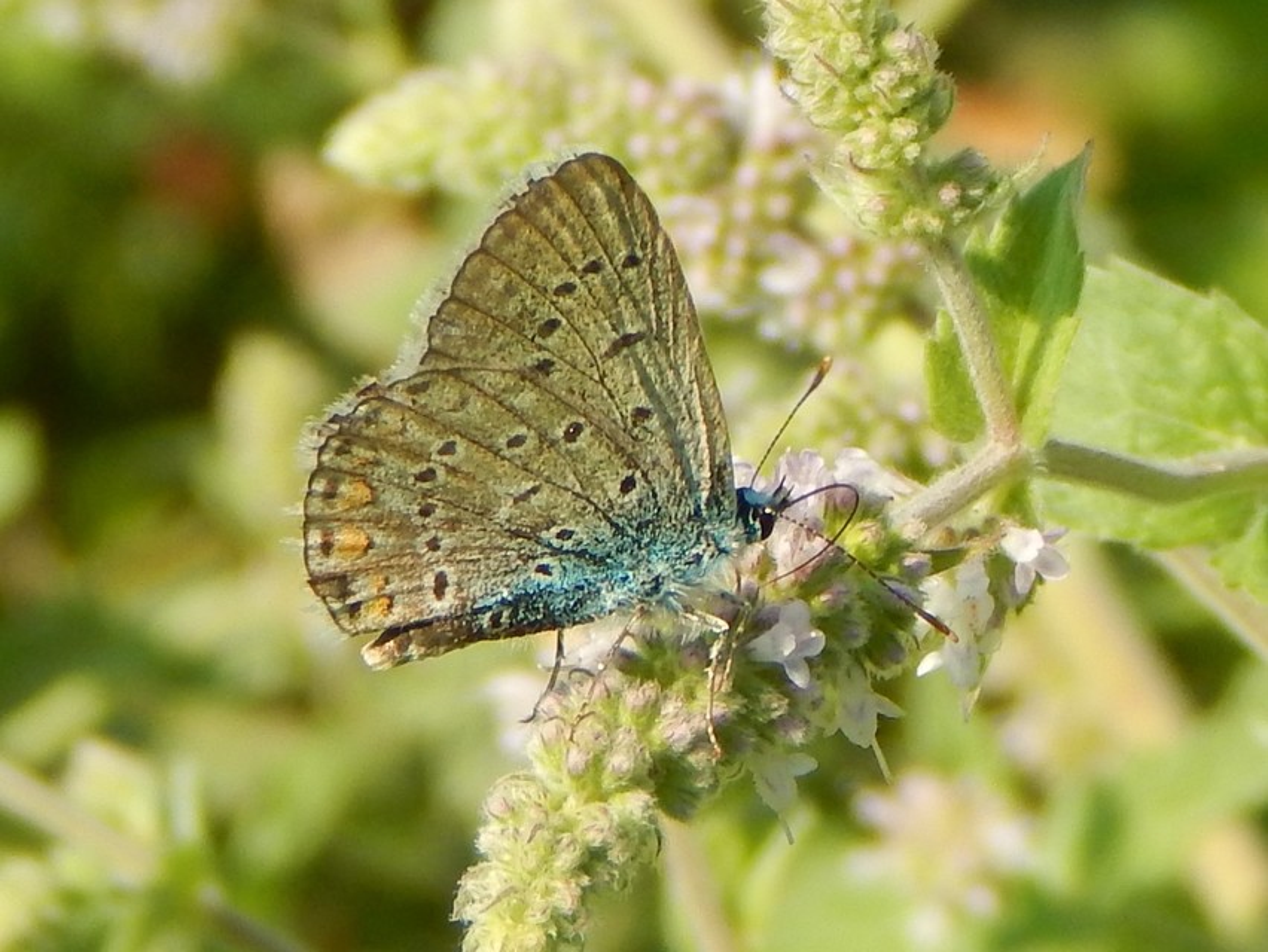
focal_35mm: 160
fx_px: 5864
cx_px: 634
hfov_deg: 12.3
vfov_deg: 9.3
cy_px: 476
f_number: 5.1
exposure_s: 1/400
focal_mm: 28.7
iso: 125
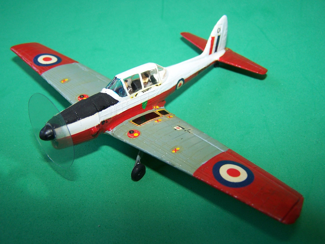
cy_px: 122
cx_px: 162
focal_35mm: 38
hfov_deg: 49.0
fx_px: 357
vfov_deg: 37.7
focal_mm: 6.3
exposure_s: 1/60
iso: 80
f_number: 2.8
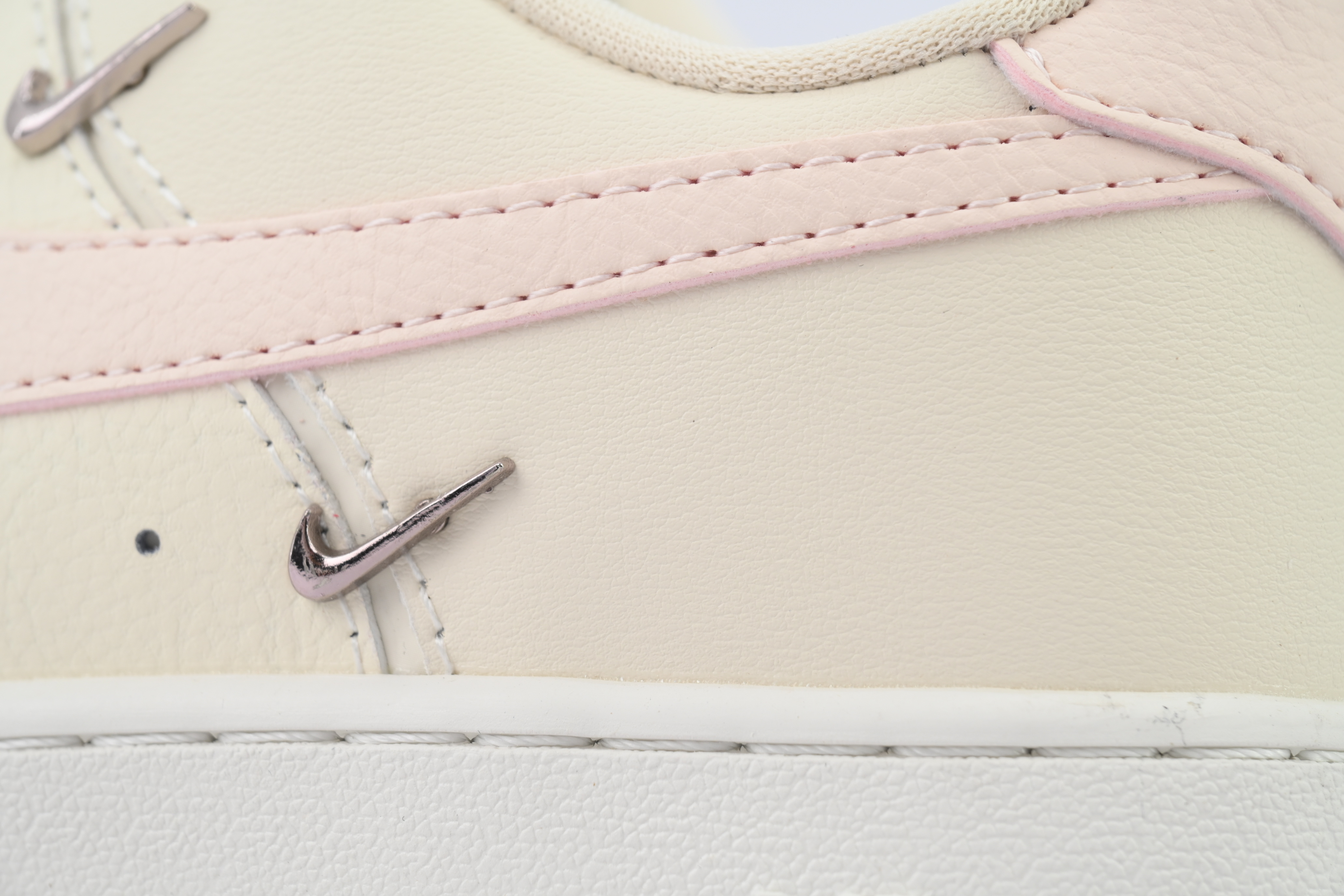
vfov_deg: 11.4
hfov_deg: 17.1
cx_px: 672
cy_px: 448
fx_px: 4480
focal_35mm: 120
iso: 400
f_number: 11
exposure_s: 1/100
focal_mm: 120
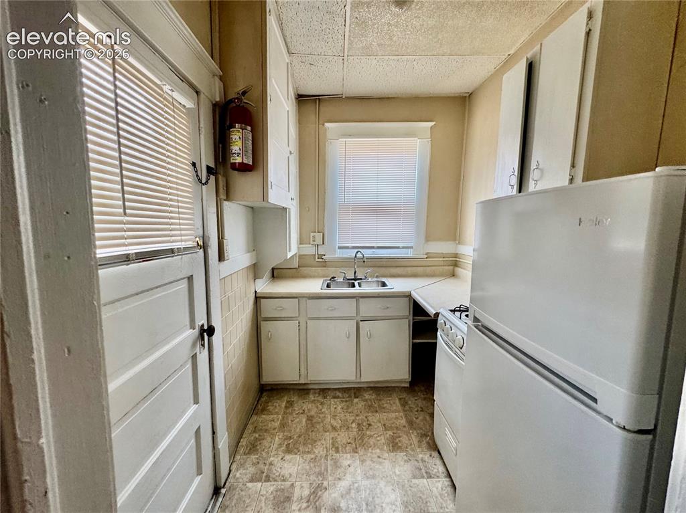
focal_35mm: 14
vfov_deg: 85.6
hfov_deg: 102.1
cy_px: 256
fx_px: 277
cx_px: 343
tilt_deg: -2.8
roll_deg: -0.9
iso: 200
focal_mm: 2.22
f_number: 2.2
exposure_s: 1/120
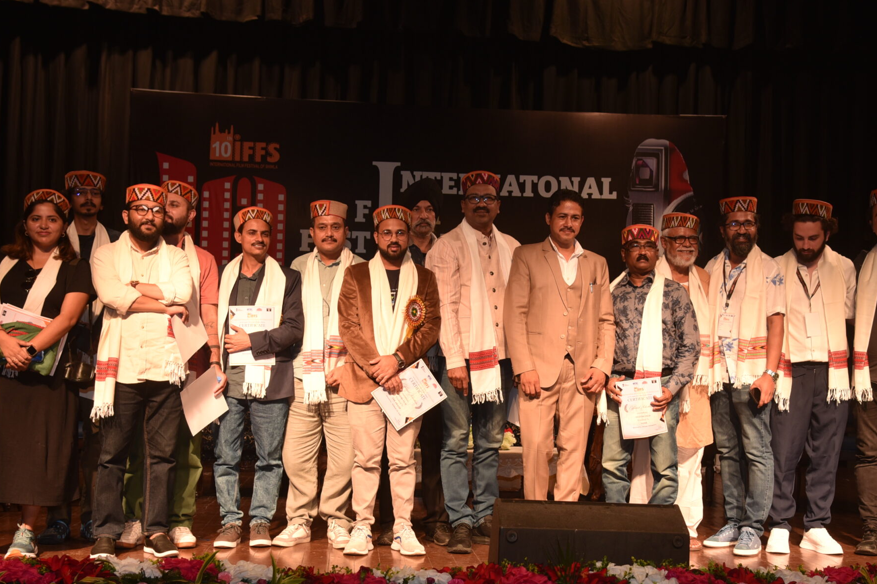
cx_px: 491
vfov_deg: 27.5
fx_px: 1194
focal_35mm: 49
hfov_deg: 40.3
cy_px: 313
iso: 400
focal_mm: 34
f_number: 5
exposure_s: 1/125
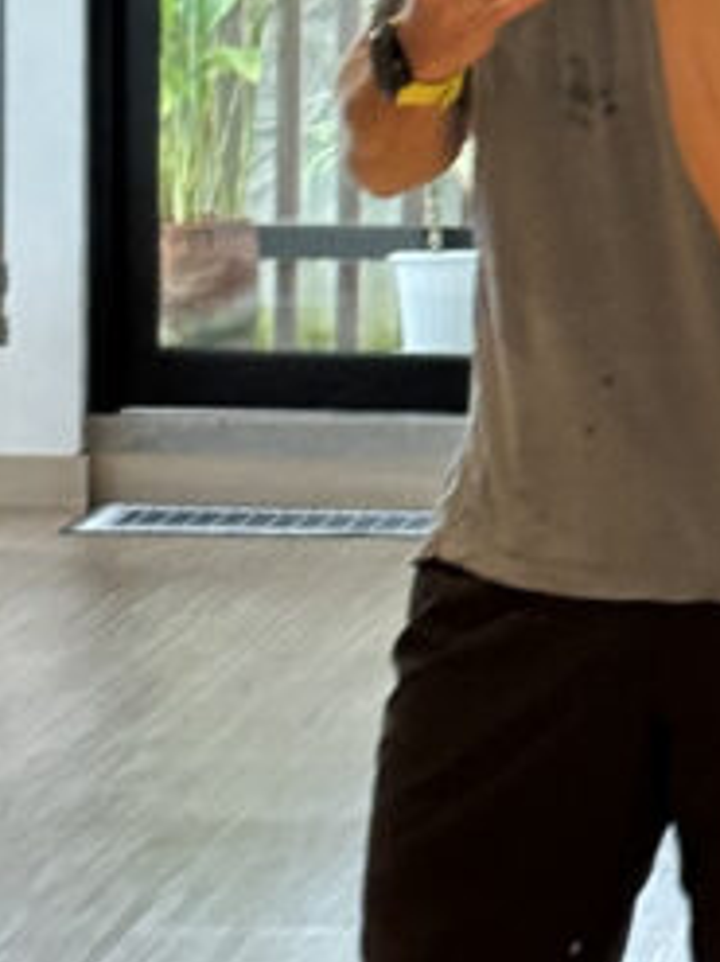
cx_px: 1024
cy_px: 58
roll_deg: -1.4
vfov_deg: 9.1
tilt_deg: -3.0
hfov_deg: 6.8
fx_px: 5995
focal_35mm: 216
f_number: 1.6
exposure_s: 1/33
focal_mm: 5.96
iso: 200
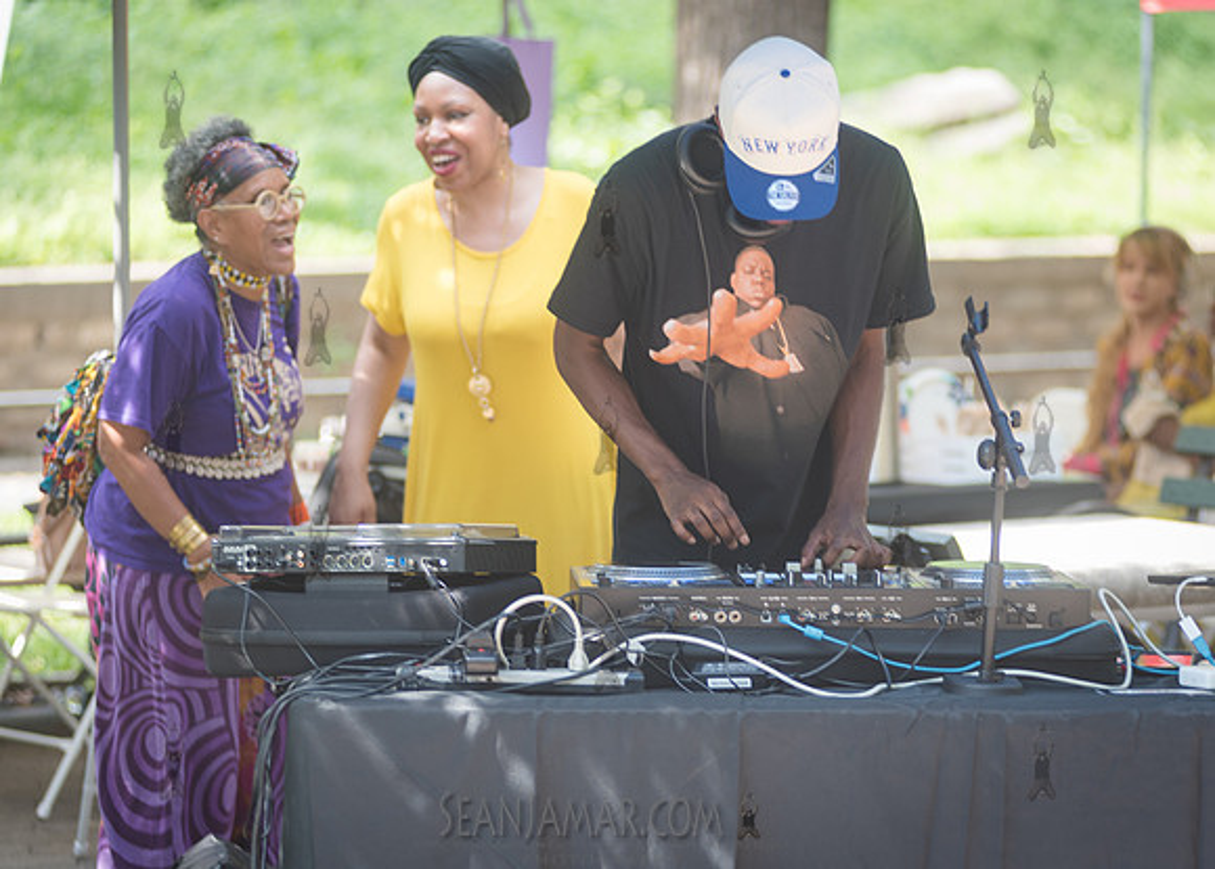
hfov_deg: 12.8
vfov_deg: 9.2
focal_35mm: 157
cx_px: 716
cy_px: 483
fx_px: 5425
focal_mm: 135
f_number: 2.8
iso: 200
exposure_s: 1/200
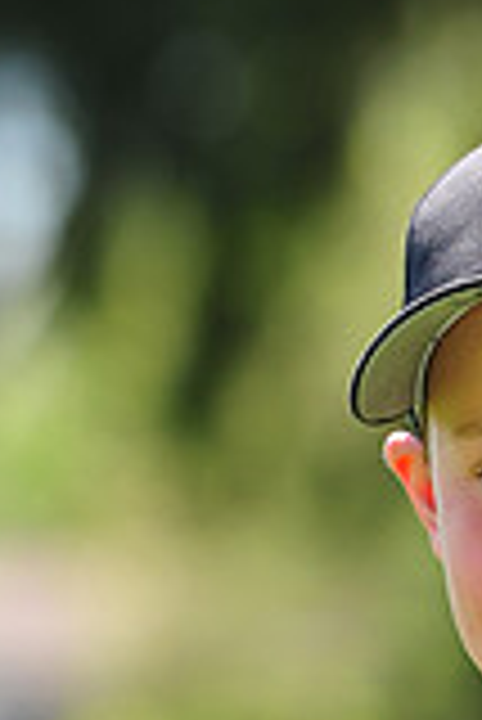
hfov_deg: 1.9
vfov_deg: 2.8
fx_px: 14508
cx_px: 527
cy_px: 909
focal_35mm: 724
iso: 200
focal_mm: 200
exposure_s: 1/250
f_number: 5.6
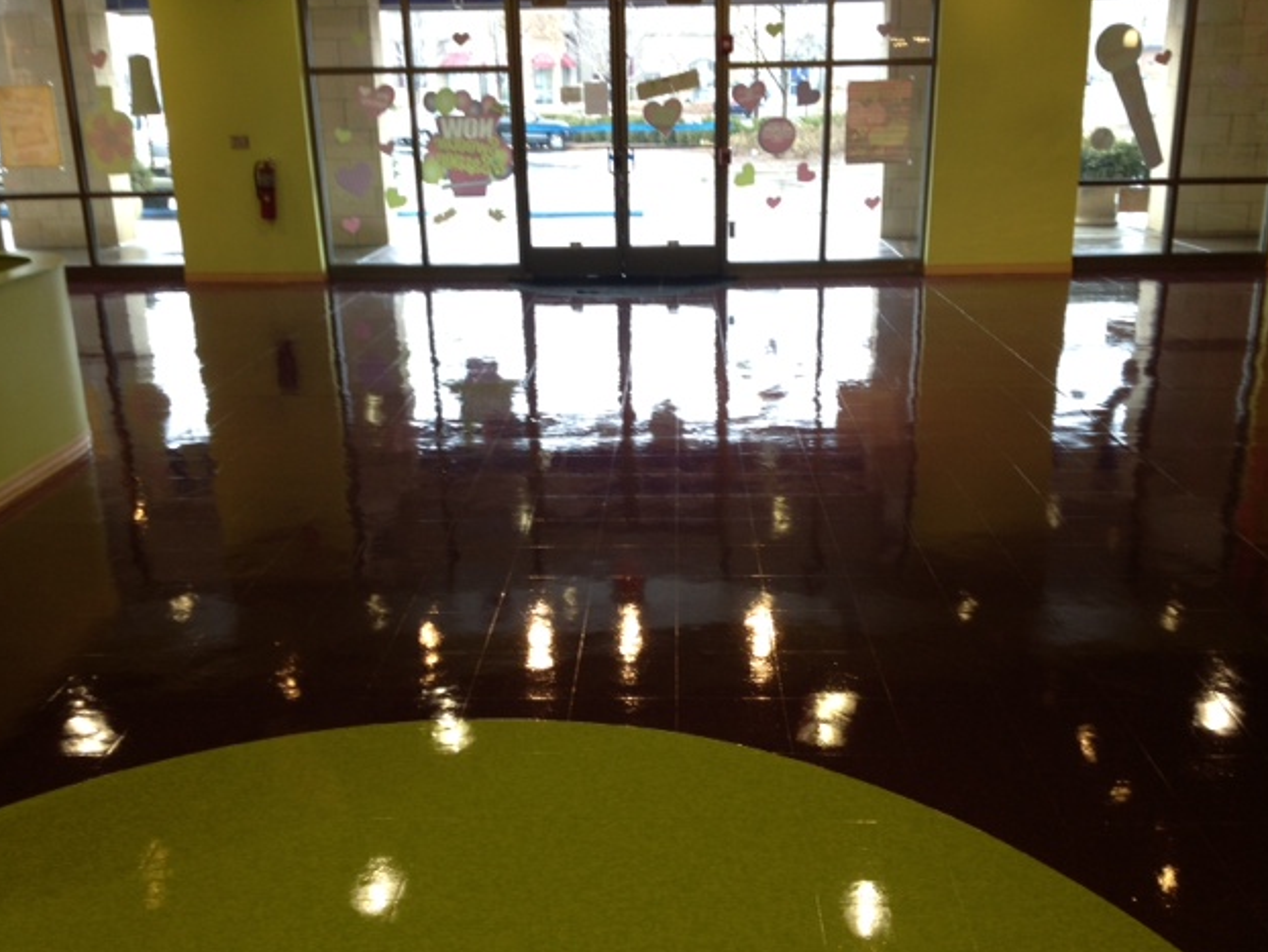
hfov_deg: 51.3
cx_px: 642
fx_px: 1319
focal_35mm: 36
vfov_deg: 39.7
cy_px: 477
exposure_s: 1/40
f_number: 2.4
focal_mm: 4.28
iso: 80
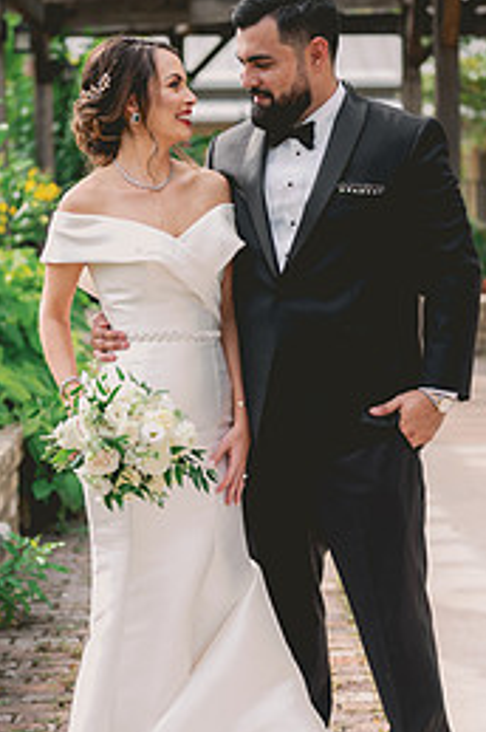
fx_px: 1766
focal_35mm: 87
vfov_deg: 23.4
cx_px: 230
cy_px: 396
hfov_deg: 15.7
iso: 64
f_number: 2
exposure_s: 1/800
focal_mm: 50
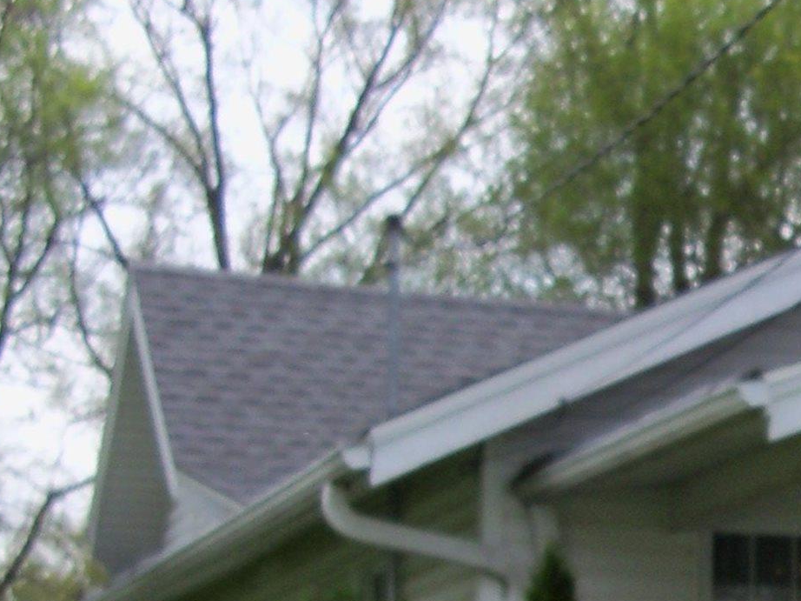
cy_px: 684
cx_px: 1130
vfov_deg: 10.4
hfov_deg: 13.4
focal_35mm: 140
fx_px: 3239
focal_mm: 7.5
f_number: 3.7
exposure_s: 1/500
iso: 80
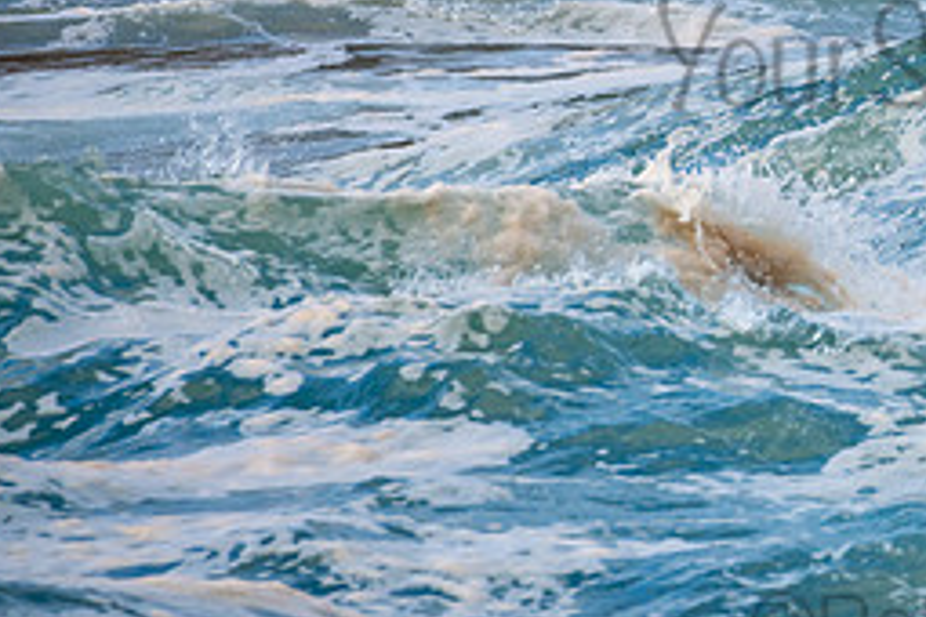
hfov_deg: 1.2
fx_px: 43827
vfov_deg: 0.8
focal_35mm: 1704
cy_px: 24
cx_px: 1031
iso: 200
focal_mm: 500
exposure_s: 1/640
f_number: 6.3
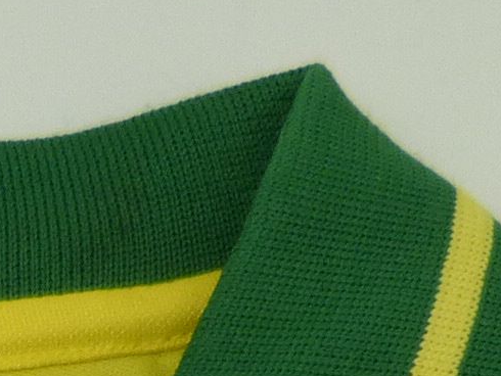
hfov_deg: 10.5
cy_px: 1012
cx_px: -21
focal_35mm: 186
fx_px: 2693
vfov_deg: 7.3
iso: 100
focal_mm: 4.5
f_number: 2.8
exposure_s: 1/50
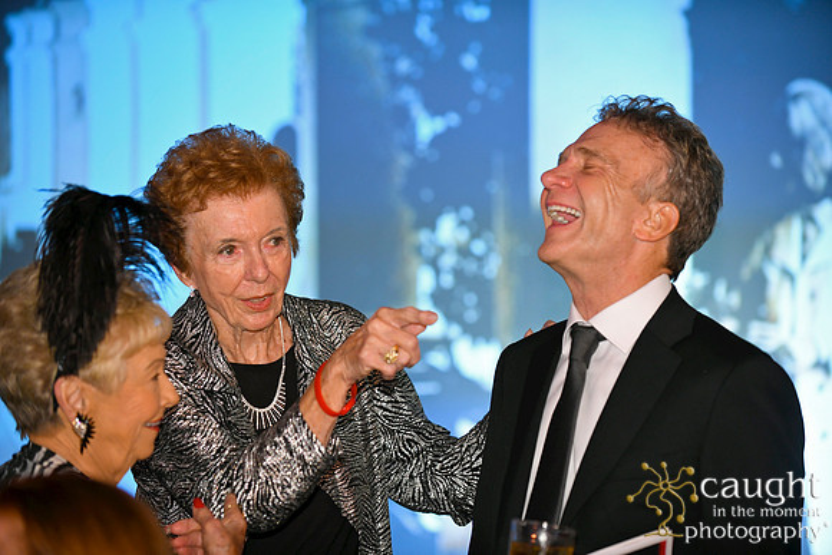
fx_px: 2889
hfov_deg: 16.4
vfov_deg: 11.0
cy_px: 278
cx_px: 416
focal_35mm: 125
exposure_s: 1/80
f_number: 3.2
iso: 1600
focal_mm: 125
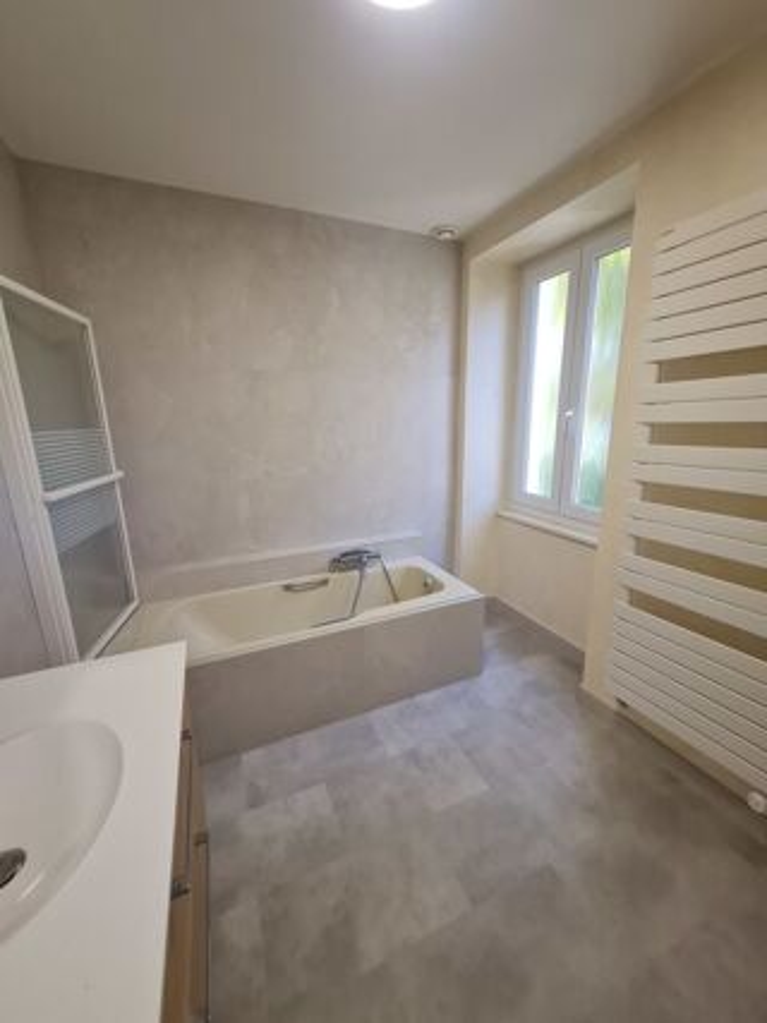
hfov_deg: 89.9
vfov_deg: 106.2
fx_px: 384
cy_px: 512
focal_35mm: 13
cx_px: 384
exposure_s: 1/50
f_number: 2.2
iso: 125
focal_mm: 1.74
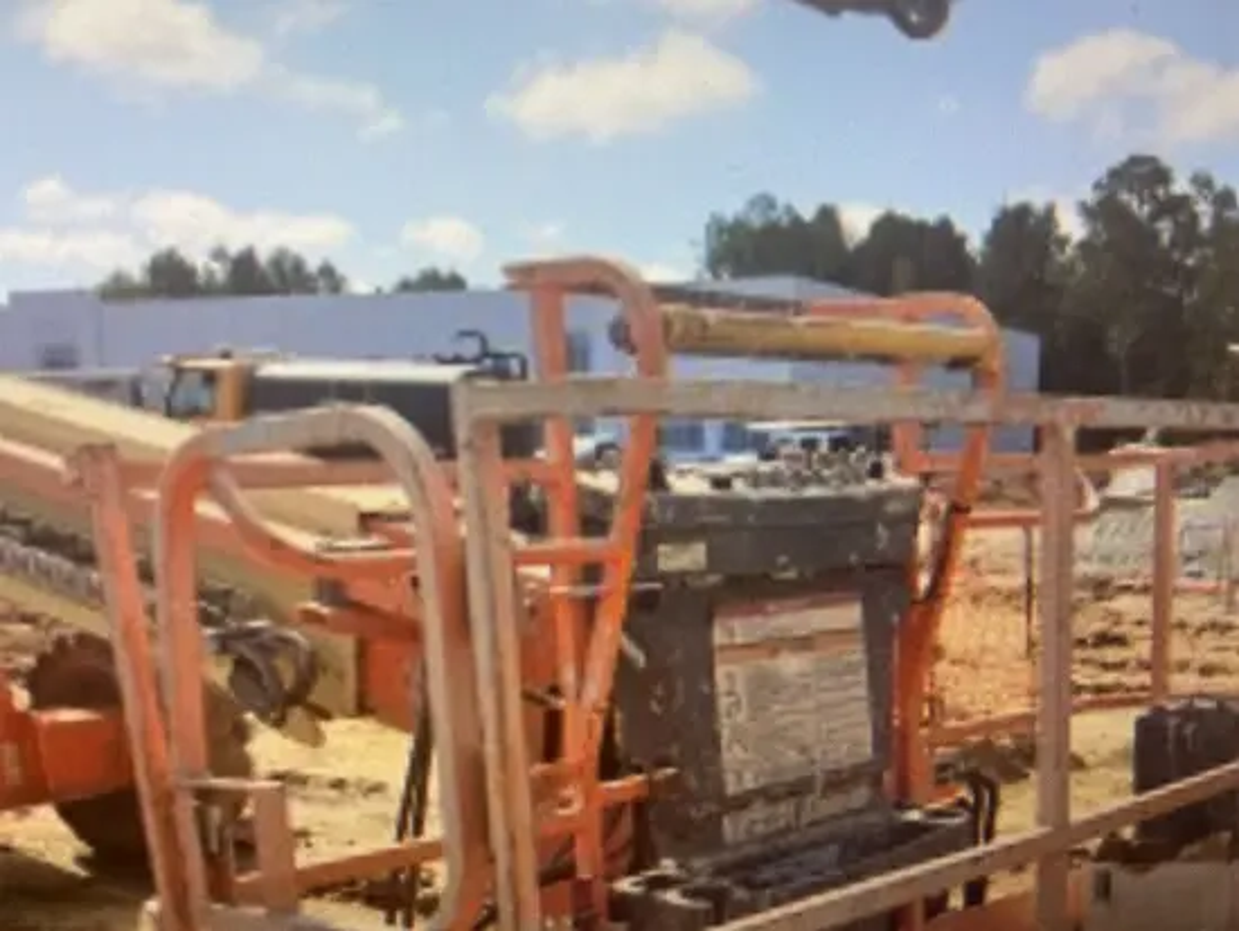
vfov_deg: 53.1
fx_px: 931
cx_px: 620
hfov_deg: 67.3
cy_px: 466
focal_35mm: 26
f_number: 1.6
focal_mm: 5.1
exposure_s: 1/60
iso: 80
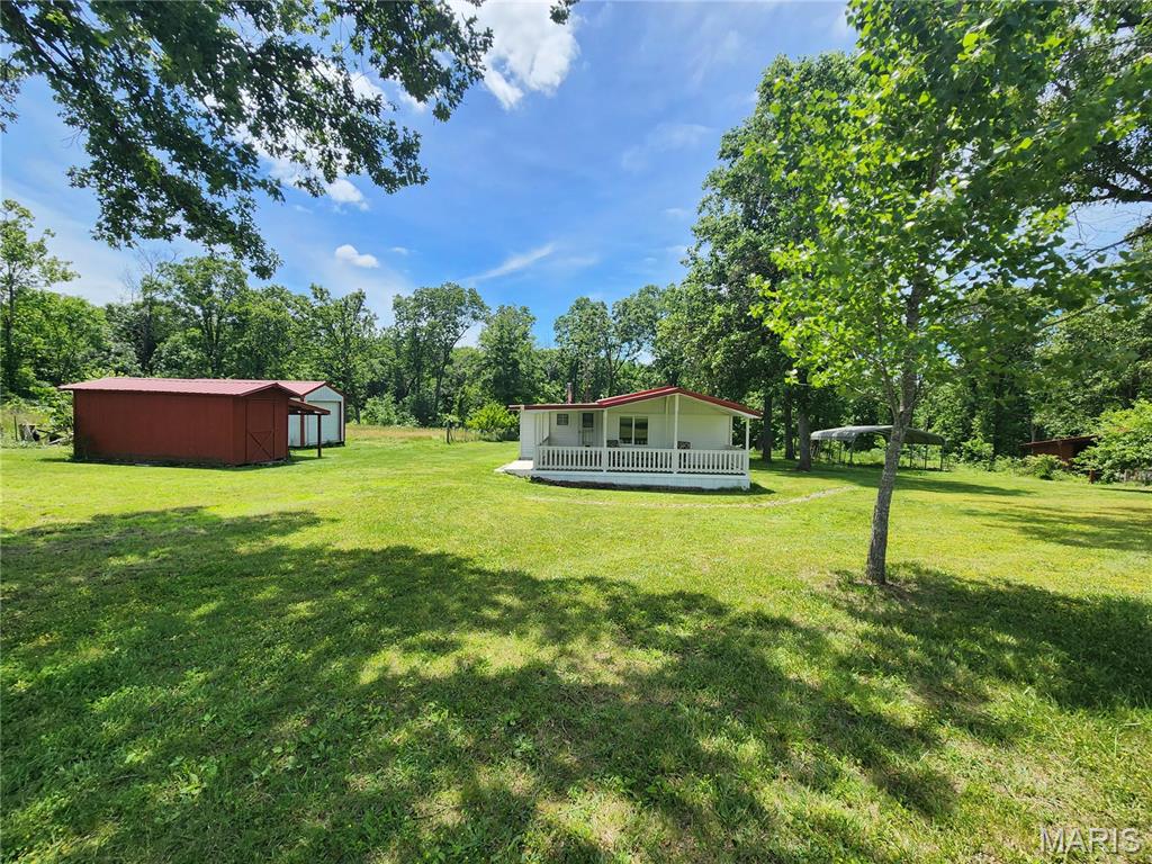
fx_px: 433
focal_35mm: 13
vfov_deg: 89.9
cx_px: 576
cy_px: 432
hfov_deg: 106.2
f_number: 2.2
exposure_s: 1/1550
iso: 50
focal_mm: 2.2
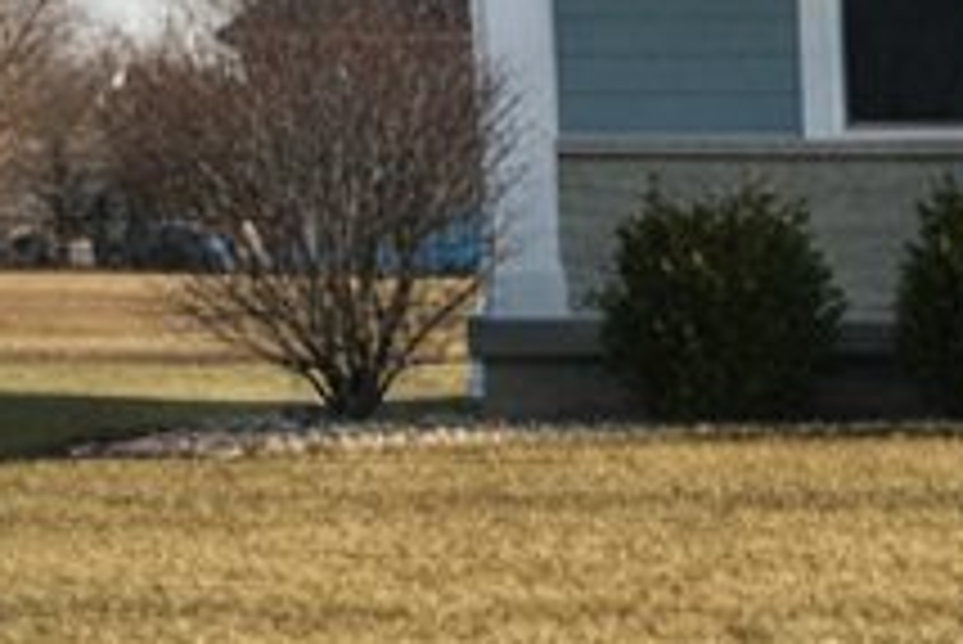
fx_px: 3747
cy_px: 1396
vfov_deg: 9.1
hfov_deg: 12.8
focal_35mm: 140
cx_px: 1926
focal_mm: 6.8
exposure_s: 1/127
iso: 53
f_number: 1.68
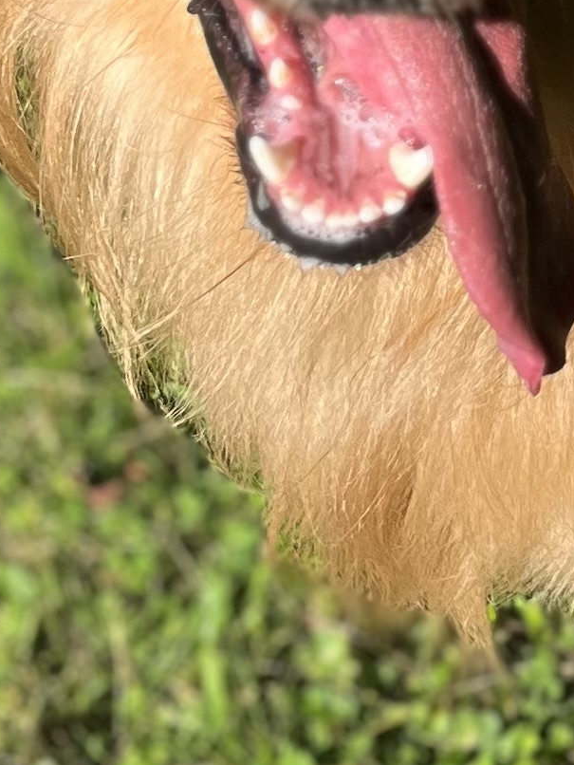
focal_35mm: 130
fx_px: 2873
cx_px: 768
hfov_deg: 11.1
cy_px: 27
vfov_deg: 14.9
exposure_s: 1/2410
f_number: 1.6
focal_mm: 5.1
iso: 50
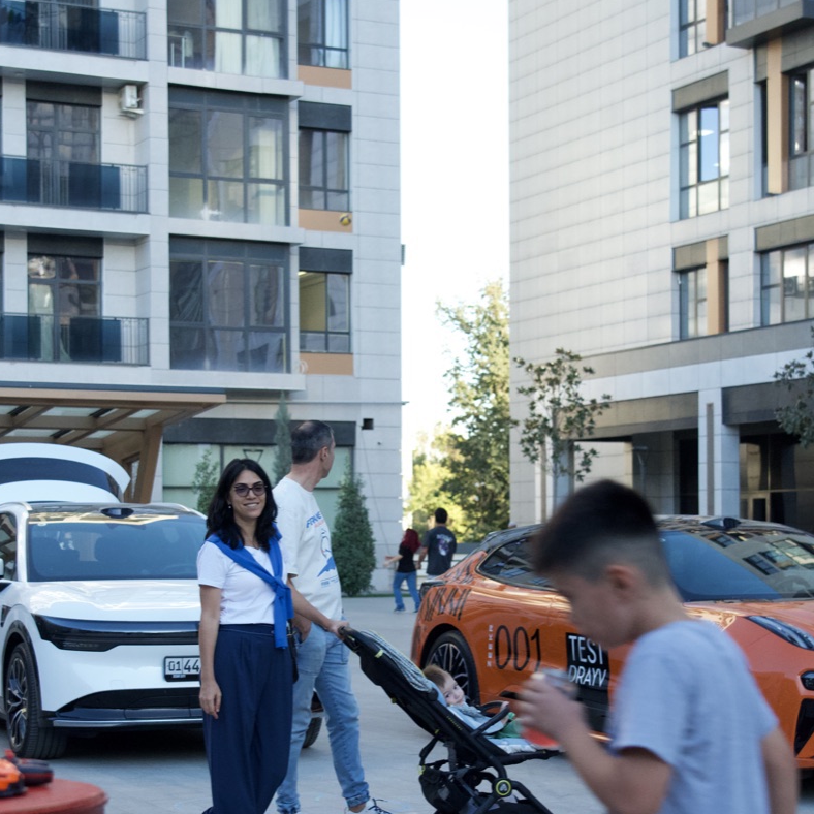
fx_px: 1836
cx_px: 440
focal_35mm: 69
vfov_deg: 24.9
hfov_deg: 25.0
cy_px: 533
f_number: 4
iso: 3200
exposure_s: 1/50
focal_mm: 40
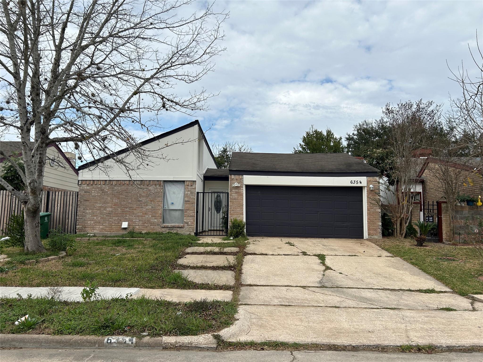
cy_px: 181
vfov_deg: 53.1
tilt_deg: +6.2
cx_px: 242
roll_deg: -0.3
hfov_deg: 67.3
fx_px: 363
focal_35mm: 26
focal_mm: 5.7
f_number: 1.5
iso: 50
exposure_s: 1/4115
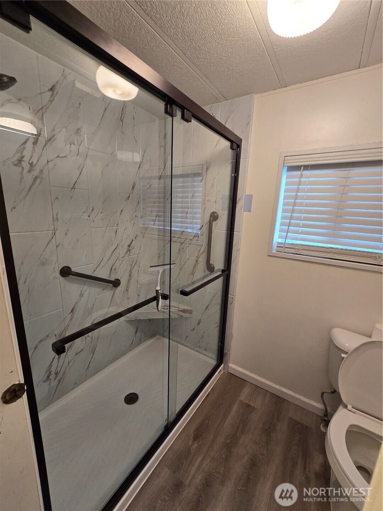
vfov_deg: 106.2
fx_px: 192
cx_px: 192
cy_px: 256
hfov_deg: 89.9
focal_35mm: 13
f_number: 2.2
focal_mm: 2.2
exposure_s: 1/60
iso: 160
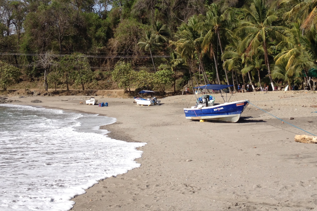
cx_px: 172
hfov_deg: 37.5
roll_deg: -2.4
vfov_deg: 25.4
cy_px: 73
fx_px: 467
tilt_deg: -0.2
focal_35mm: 53
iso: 50
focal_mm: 4.28
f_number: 2.4
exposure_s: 1/2045
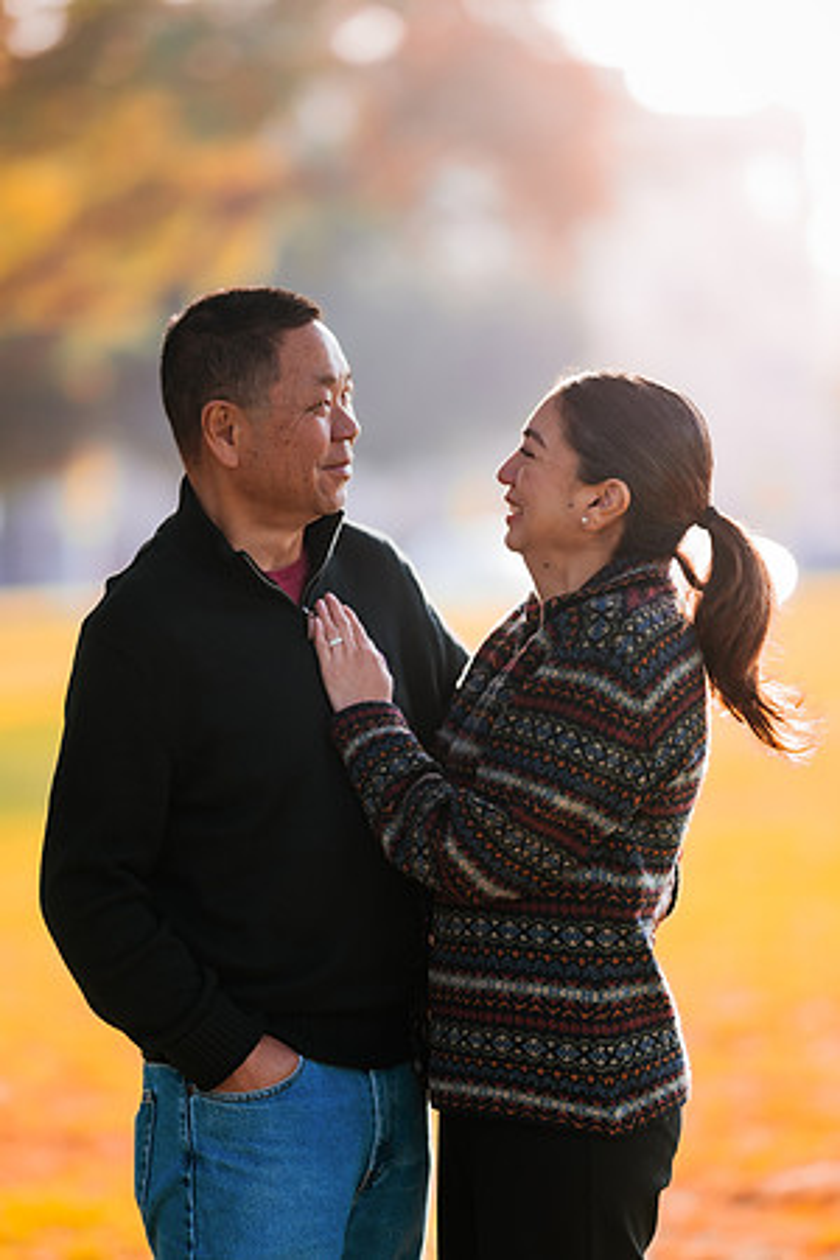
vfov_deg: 15.2
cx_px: 420
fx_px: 4725
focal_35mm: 135
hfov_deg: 10.2
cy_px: 630
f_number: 1.8
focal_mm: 135
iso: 100
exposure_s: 1/400
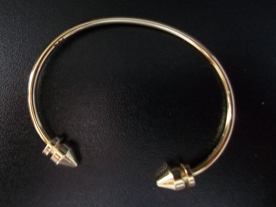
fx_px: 287
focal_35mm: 36
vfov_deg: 39.6
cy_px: 94
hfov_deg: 51.2
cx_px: 122
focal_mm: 5.7
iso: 320
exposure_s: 1/8
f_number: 2.9
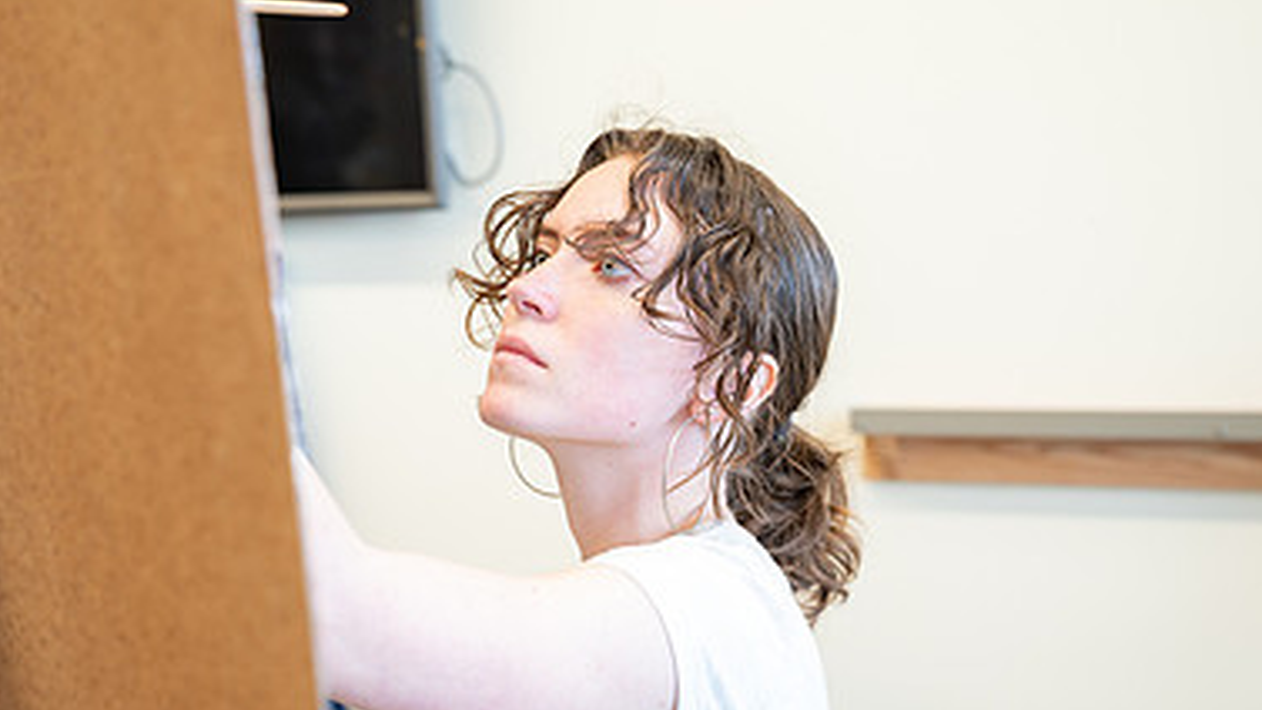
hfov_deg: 36.0
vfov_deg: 20.7
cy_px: 320
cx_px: 619
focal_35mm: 58
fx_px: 1941
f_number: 2.8
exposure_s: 1/100
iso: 320
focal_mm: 36
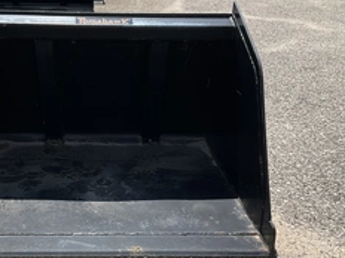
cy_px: 163
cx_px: 106
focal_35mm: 50
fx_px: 498
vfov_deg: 29.0
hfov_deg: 37.6
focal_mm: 3
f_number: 1.8
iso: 25
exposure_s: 1/1848
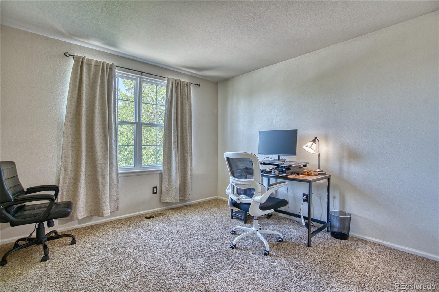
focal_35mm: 16
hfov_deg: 96.7
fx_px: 195
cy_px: 146
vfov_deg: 73.7
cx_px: 220
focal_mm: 16
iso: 500
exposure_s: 1/15
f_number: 5.6
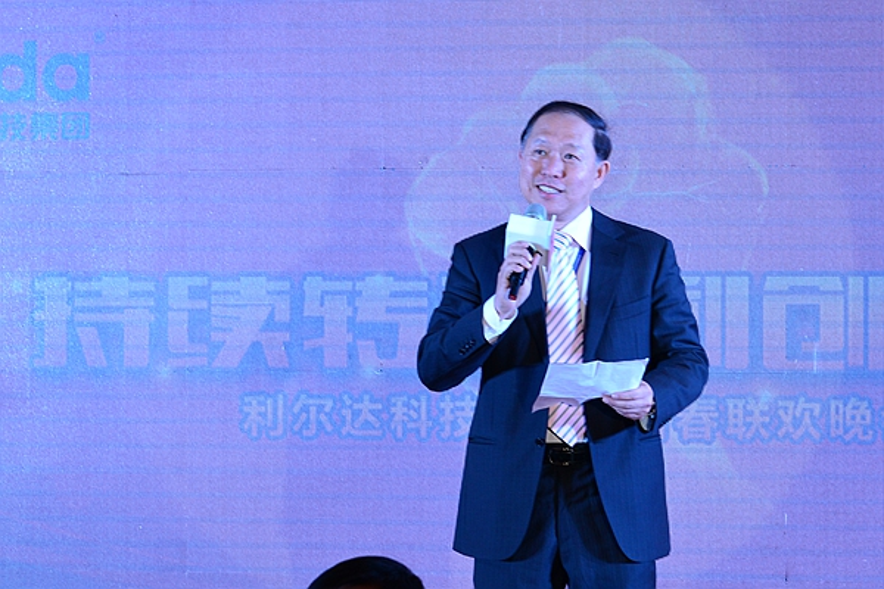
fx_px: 2333
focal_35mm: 95
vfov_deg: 14.4
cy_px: 294
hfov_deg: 21.5
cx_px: 442
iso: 800
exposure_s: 1/60
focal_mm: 95
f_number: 8
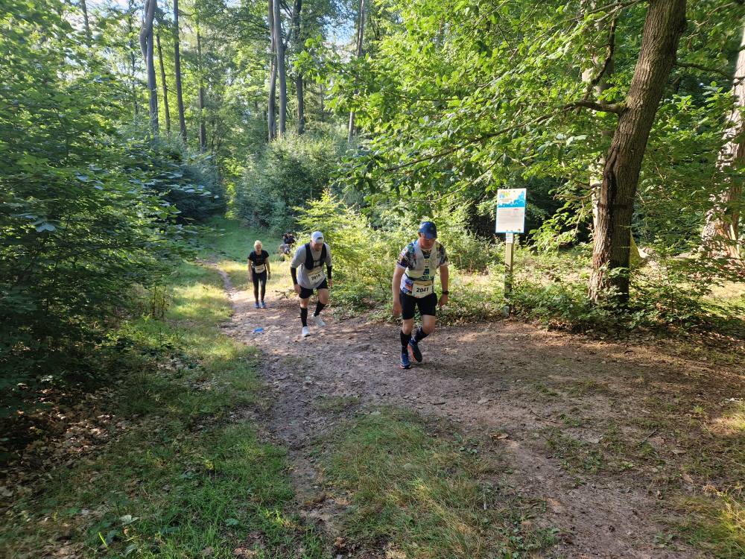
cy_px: 280
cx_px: 372
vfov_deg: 58.9
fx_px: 495
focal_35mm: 23
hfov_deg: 73.9
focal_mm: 5.4
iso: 80
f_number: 1.8
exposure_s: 1/180
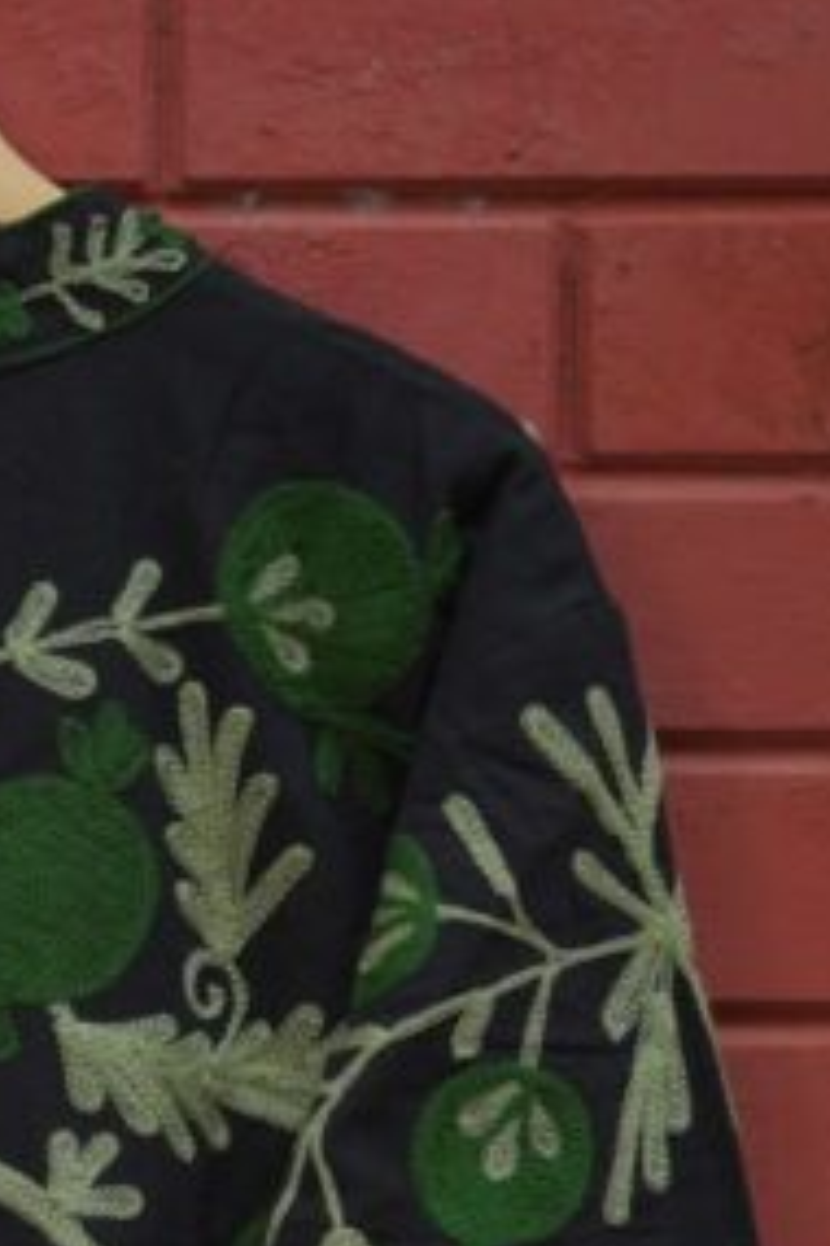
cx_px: -205
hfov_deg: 8.6
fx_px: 5464
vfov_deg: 12.8
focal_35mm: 158
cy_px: 1368
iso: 500
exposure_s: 1/160
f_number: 7.1
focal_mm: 50
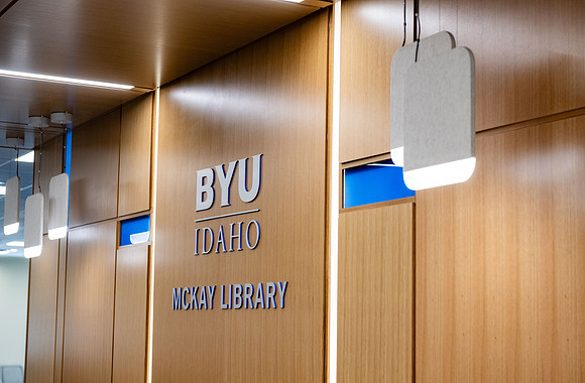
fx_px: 1137
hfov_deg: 28.9
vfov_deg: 19.1
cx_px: 292
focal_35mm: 70
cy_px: 195
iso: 1000
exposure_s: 1/160
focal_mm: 70
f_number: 5
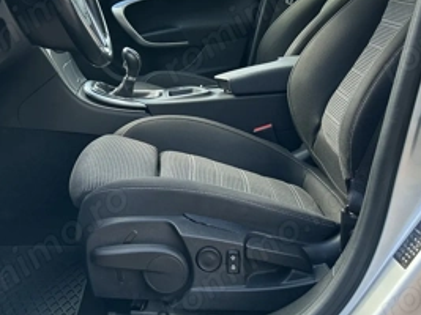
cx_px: 151
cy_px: 28
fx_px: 656
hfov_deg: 35.3
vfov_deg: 26.1
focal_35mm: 54
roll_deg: -3.1
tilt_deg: -4.1
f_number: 1.78
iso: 80
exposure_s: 1/284
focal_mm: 6.86
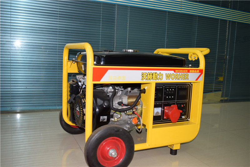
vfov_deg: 38.3
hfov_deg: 55.1
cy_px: 84
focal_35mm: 34
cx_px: 125
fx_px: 240
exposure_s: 1/100
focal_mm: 23
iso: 800
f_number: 4.5
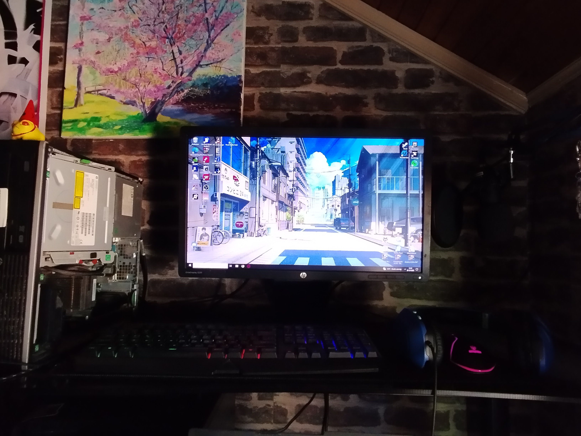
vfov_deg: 78.1
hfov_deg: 94.5
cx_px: 290
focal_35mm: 16
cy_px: 218
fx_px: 269
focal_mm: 1.65
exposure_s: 1/25
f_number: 2.2
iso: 320
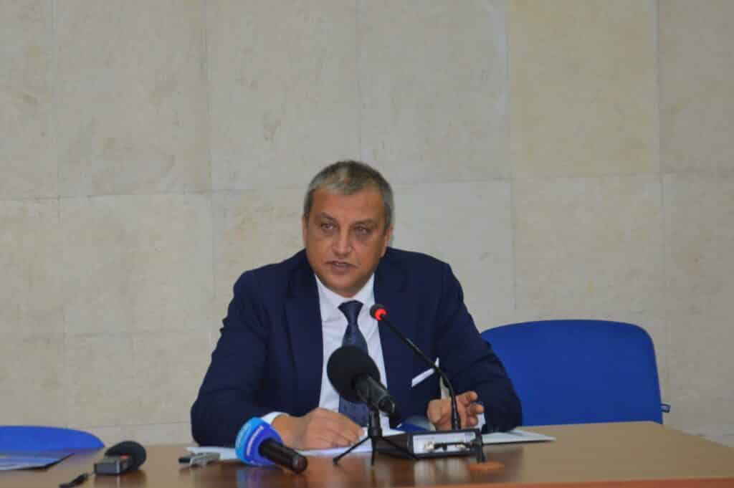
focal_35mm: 138
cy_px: 244
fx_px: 2811
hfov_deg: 14.9
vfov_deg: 9.9
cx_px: 367
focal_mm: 92
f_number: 5.6
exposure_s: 1/60
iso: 640
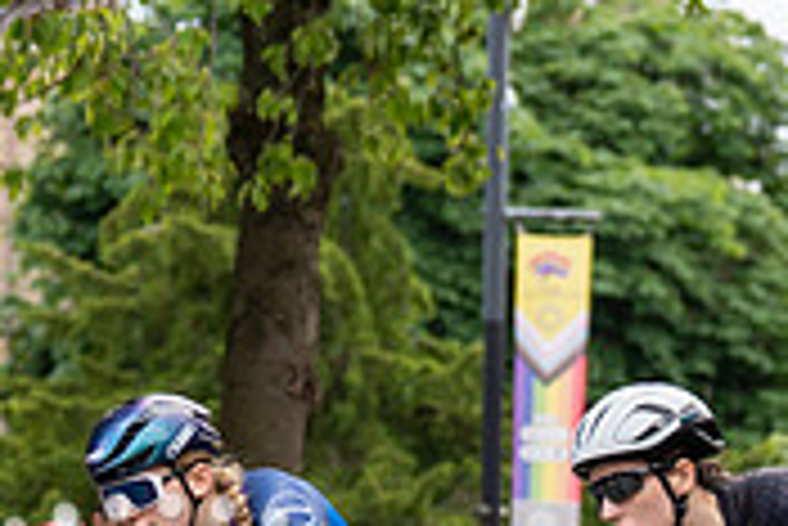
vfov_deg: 4.4
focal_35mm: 314
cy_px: 393
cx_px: 757
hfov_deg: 6.5
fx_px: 6879
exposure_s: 1/500
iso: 500
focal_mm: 70
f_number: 2.8
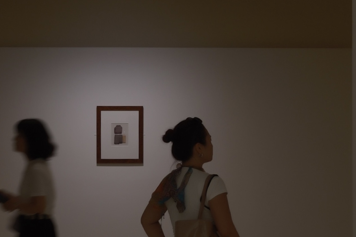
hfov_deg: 39.1
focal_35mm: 50
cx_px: 118
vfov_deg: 26.9
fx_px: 494
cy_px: 152
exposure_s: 1/15
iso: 100
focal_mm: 23
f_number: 2.8
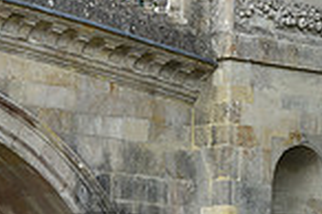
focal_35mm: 278
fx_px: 2484
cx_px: 82
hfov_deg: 7.4
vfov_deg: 4.9
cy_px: 410
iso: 560
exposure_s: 1/1250
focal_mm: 70
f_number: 5.6
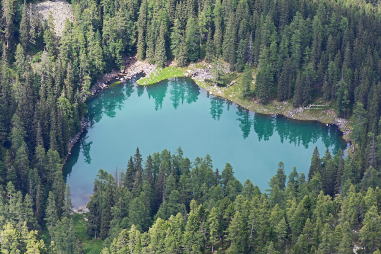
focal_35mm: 210
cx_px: 190
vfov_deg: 6.5
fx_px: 2223
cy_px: 127
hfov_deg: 9.8
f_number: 5.6
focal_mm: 140
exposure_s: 1/160
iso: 100
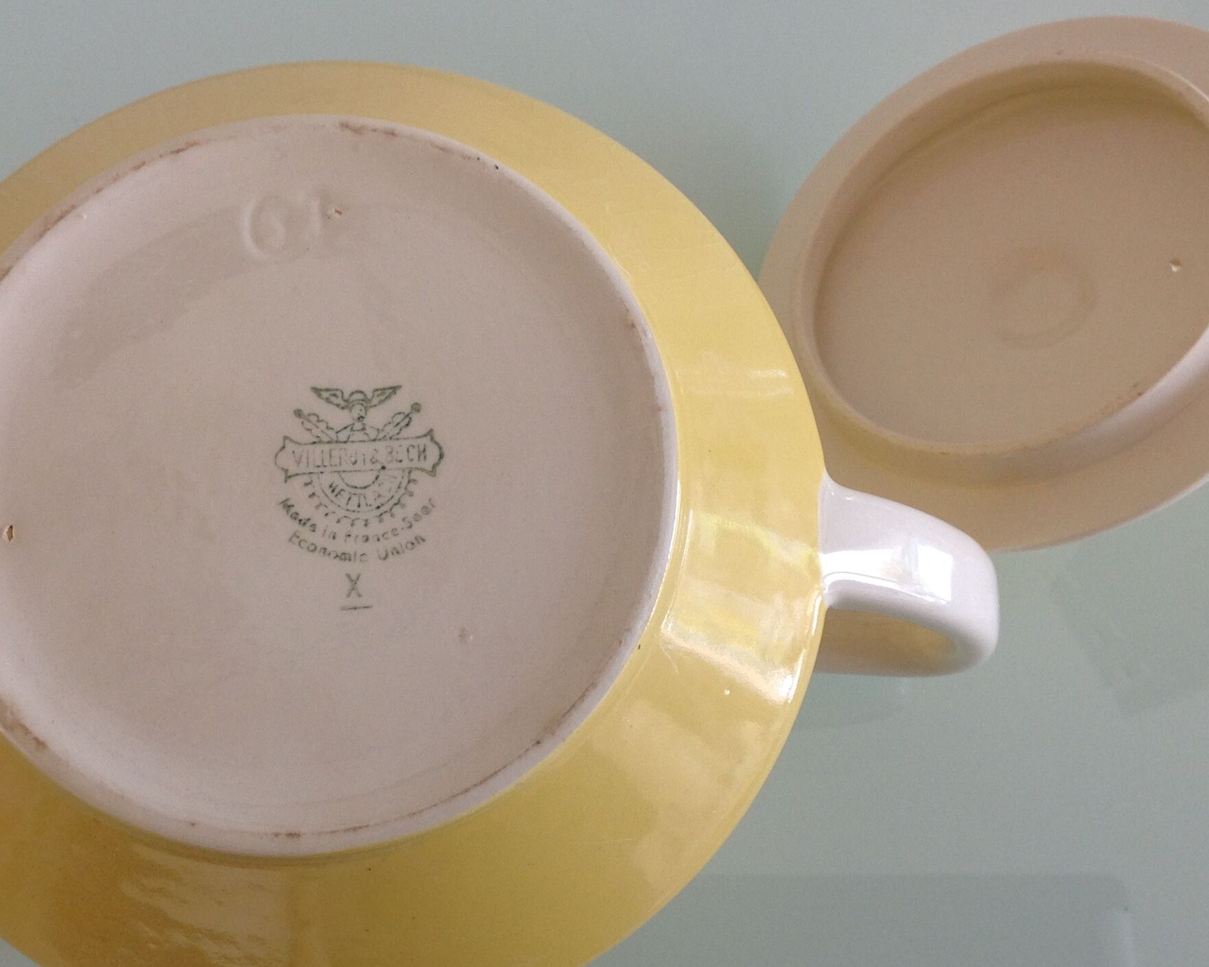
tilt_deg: -77.1
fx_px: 1789
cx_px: 504
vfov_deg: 30.3
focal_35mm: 50
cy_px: 510
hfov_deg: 37.2
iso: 50
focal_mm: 4.28
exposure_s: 1/30
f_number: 2.4
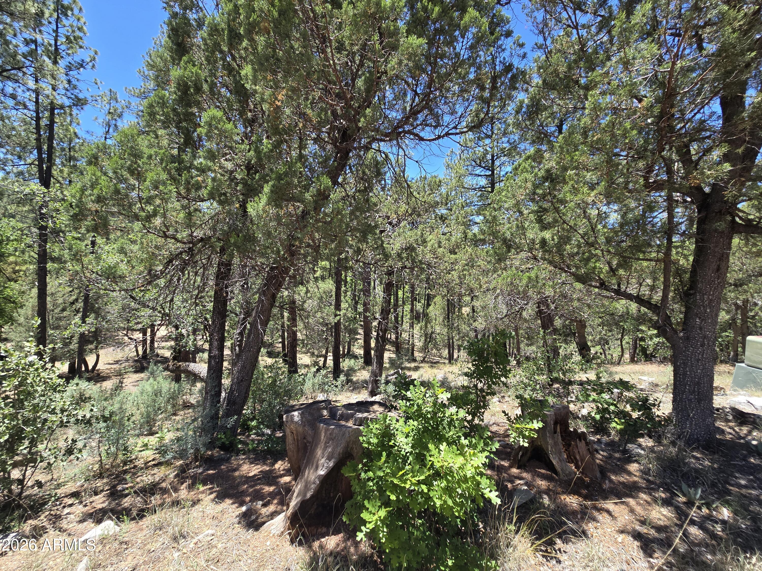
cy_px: 286
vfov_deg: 89.9
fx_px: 286
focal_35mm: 13
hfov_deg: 106.2
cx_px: 381
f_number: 2.2
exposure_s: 1/598
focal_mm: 2.2
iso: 50
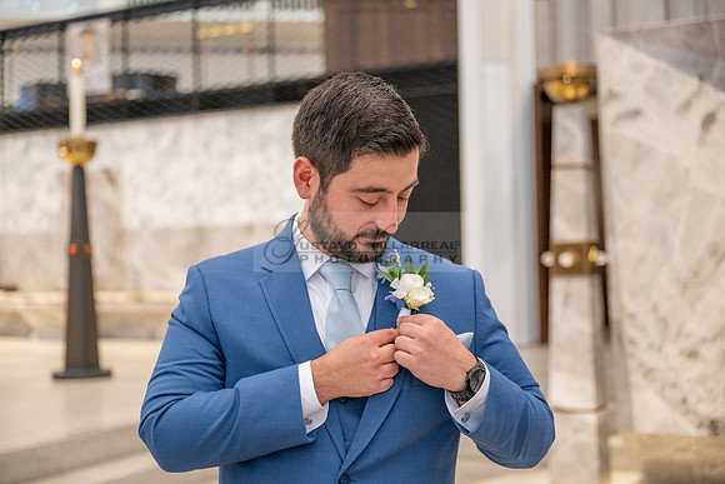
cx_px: 362
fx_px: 1027
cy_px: 242
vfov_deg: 26.5
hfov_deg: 38.9
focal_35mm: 51
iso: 800
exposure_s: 1/160
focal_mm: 51
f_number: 2.8
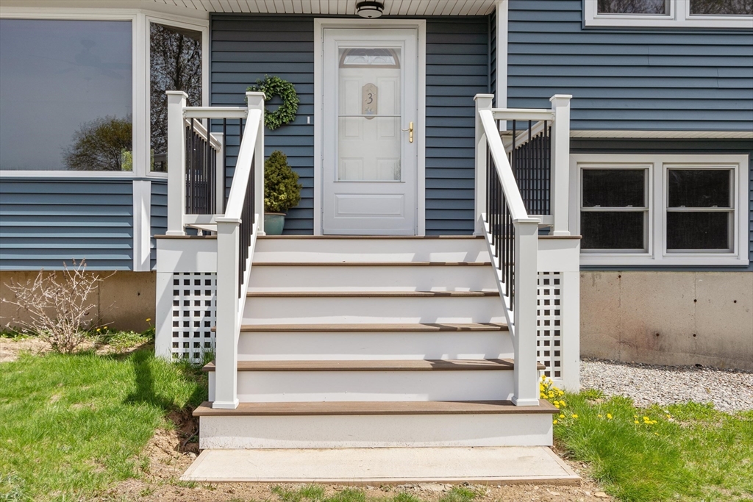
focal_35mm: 33
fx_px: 690
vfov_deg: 40.0
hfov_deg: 57.2
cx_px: 376
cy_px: 251
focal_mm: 22
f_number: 8
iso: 100
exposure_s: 1/250
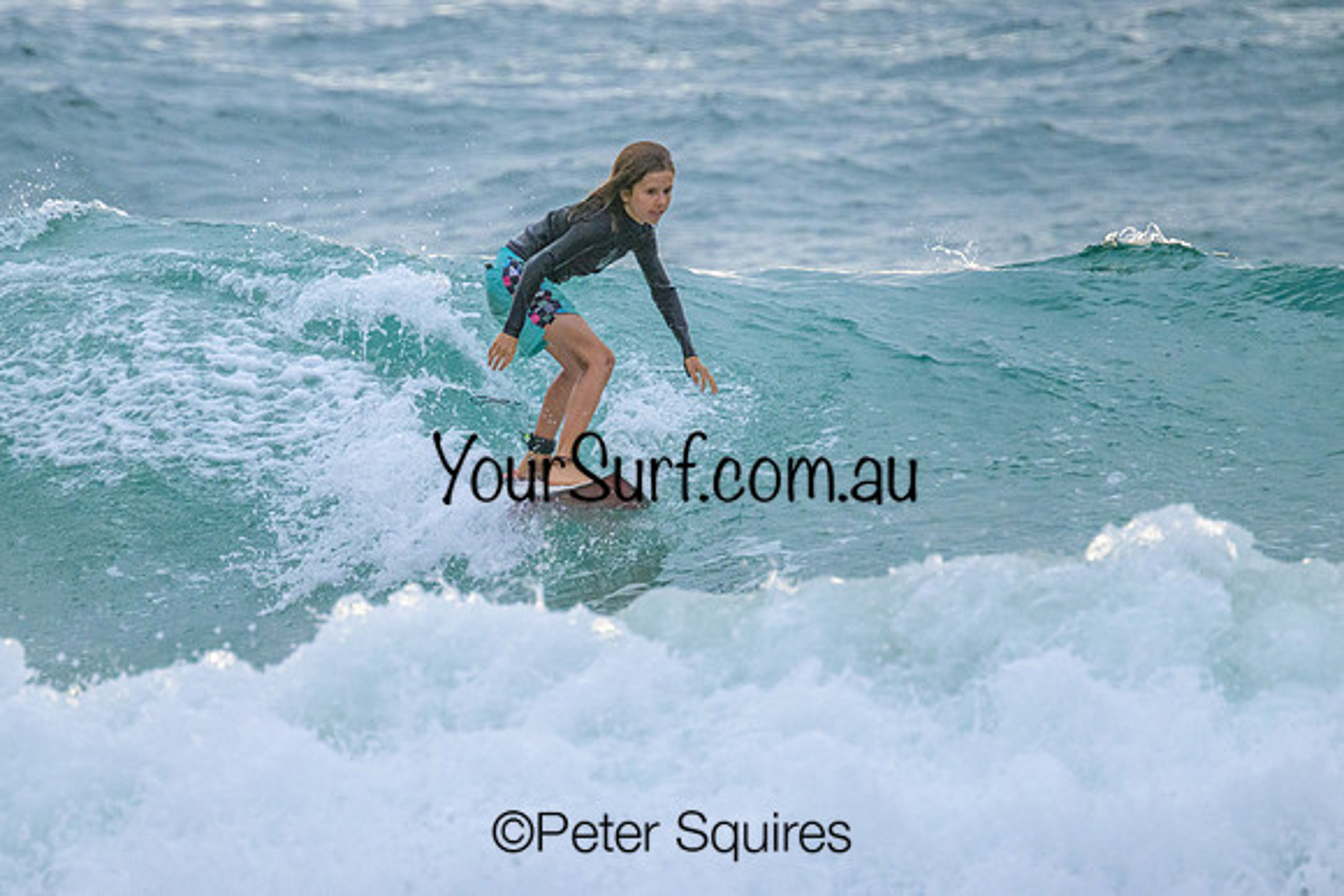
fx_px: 34618
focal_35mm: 927
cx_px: 573
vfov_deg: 1.5
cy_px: 401
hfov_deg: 2.2
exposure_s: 1/2000
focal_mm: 800
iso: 3200
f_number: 11
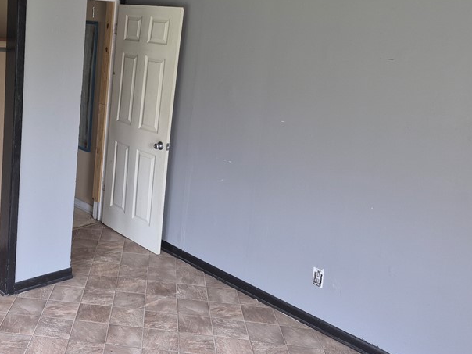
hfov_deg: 46.1
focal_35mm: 39
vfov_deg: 36.4
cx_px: 117
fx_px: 532
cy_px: 115
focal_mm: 5.4
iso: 32
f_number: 1.8
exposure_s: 1/60
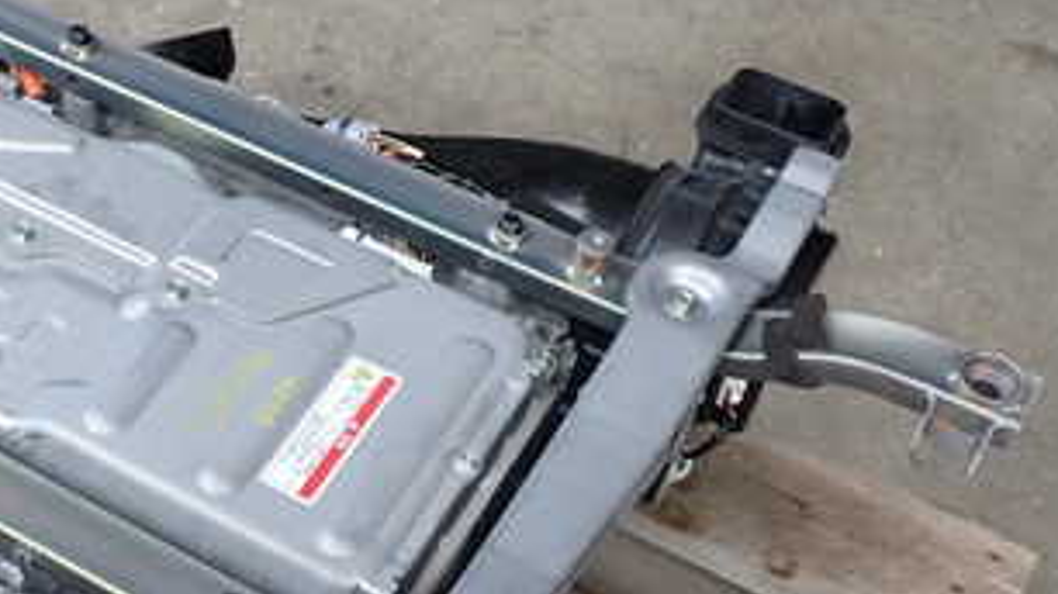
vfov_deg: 18.7
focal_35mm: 64
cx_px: 93
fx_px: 1795
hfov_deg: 31.2
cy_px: 408
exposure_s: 1/125
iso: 100
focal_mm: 5.4
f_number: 3.2
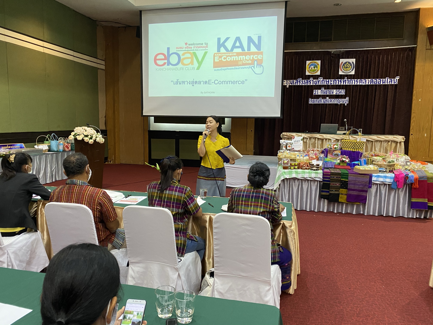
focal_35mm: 26
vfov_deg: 53.1
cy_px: 162
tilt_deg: -6.5
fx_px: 325
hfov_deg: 67.3
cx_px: 216
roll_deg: -0.4
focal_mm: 4.25
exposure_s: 1/50
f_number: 1.8
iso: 400
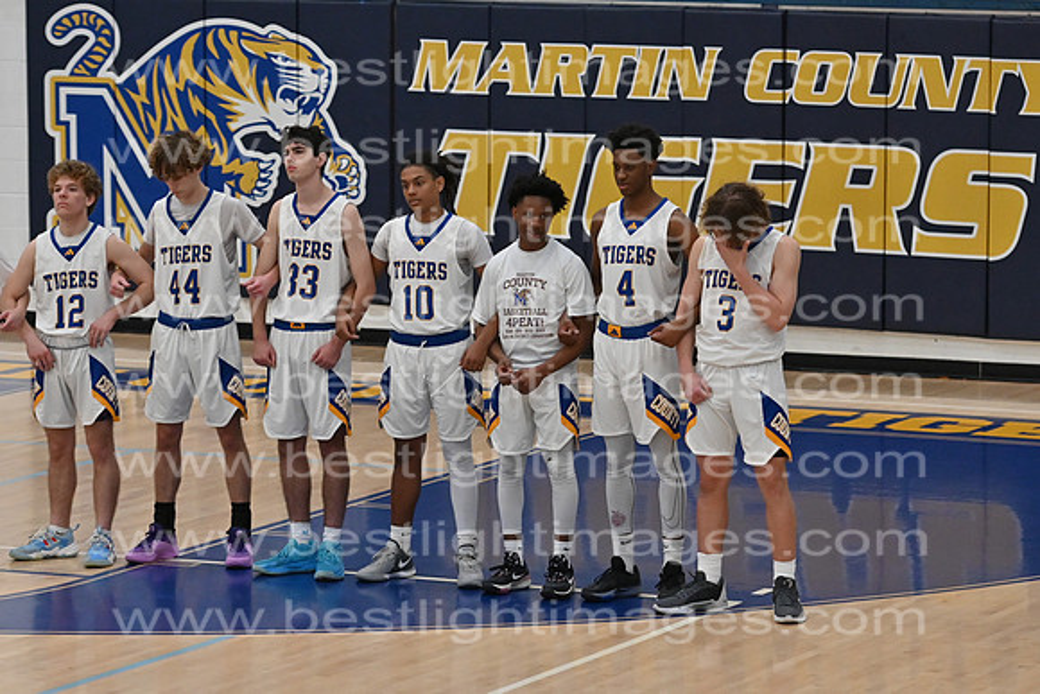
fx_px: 5028
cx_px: 520
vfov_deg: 7.9
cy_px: 347
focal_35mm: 174
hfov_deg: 11.8
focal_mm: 116
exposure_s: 1/800
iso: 2800
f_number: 4
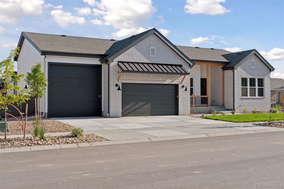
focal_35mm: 42
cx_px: 142
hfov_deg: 46.4
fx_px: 331
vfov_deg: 31.9
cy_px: 94
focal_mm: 42
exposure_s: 1/800
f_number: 9
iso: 400
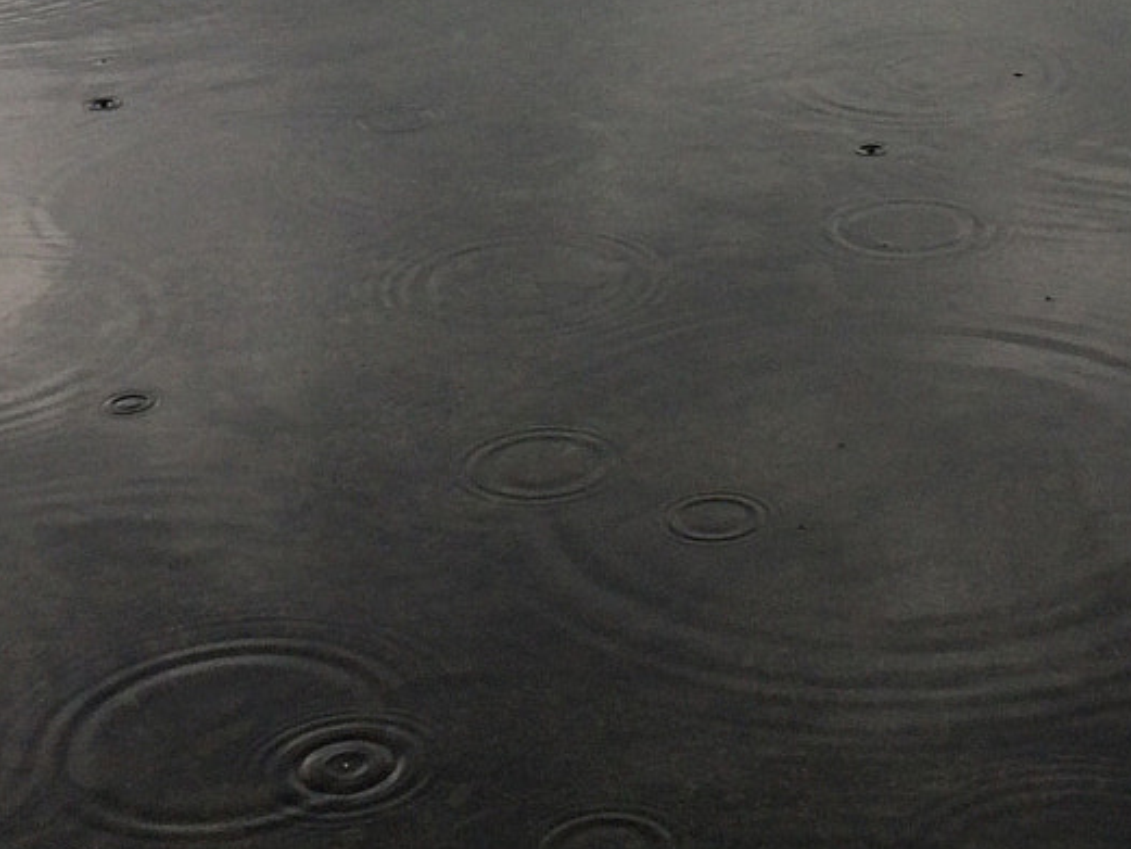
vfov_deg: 15.8
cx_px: 727
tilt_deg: -13.0
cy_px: -254
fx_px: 2909
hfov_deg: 21.9
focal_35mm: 89
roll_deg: +2.2
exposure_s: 1/414
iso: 32
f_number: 2.2
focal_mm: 4.15
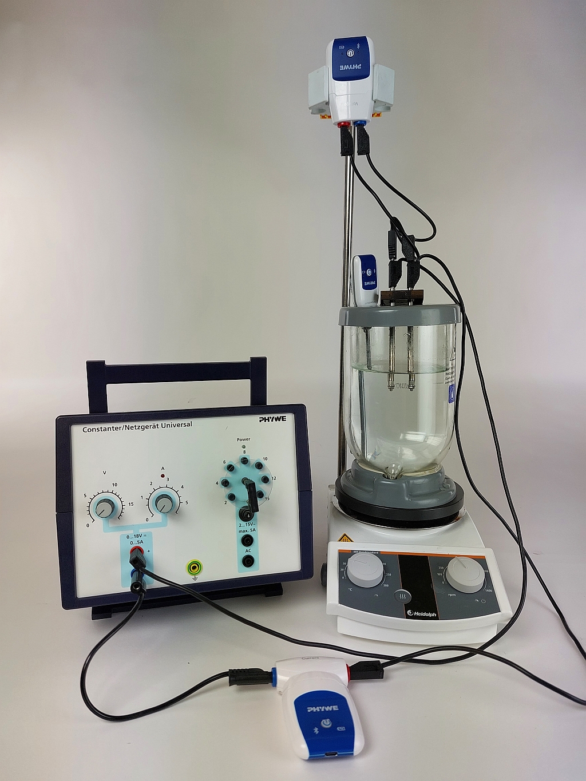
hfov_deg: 54.9
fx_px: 564
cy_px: 390
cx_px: 293
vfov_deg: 69.4
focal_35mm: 25
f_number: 1.8
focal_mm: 5.23
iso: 25
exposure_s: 1/296
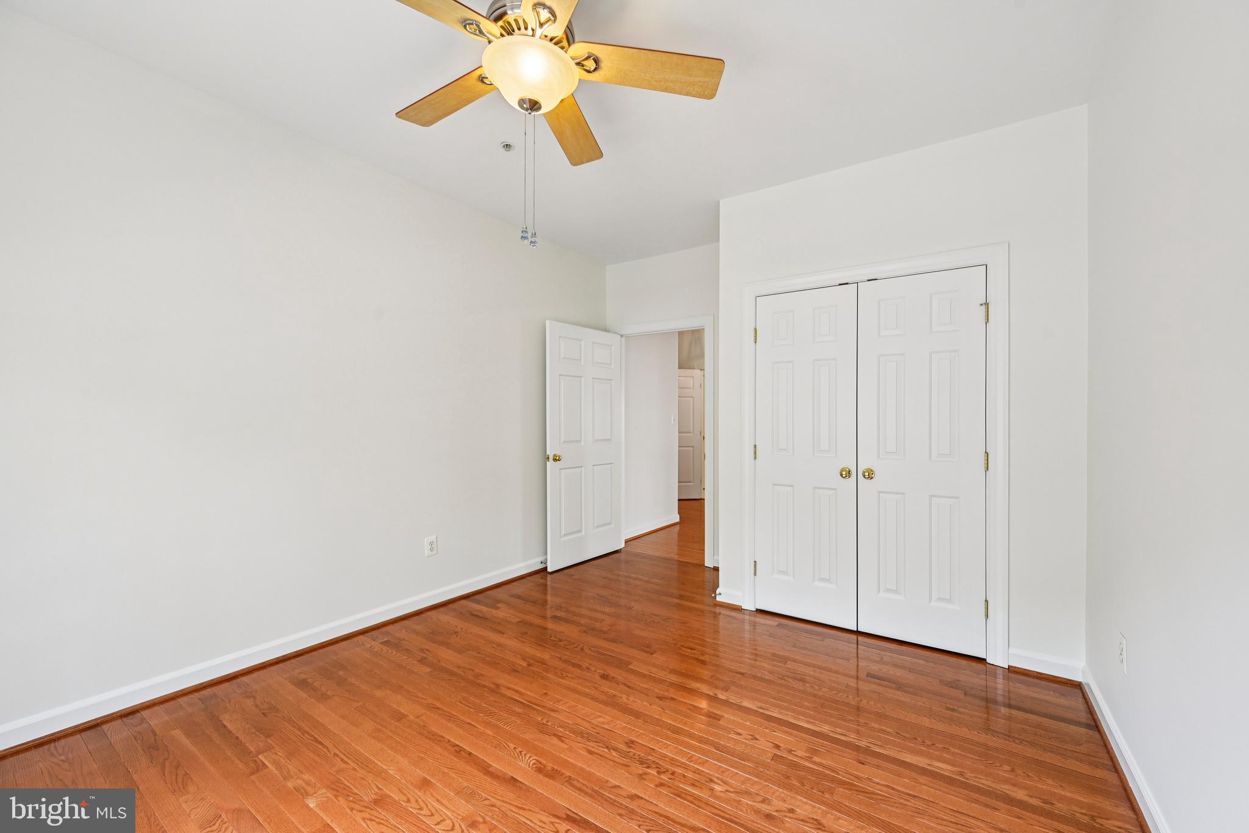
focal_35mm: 14
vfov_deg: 81.2
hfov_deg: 104.3
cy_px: 416
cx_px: 624
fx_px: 486
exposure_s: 1/15
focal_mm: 14
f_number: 8
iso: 140
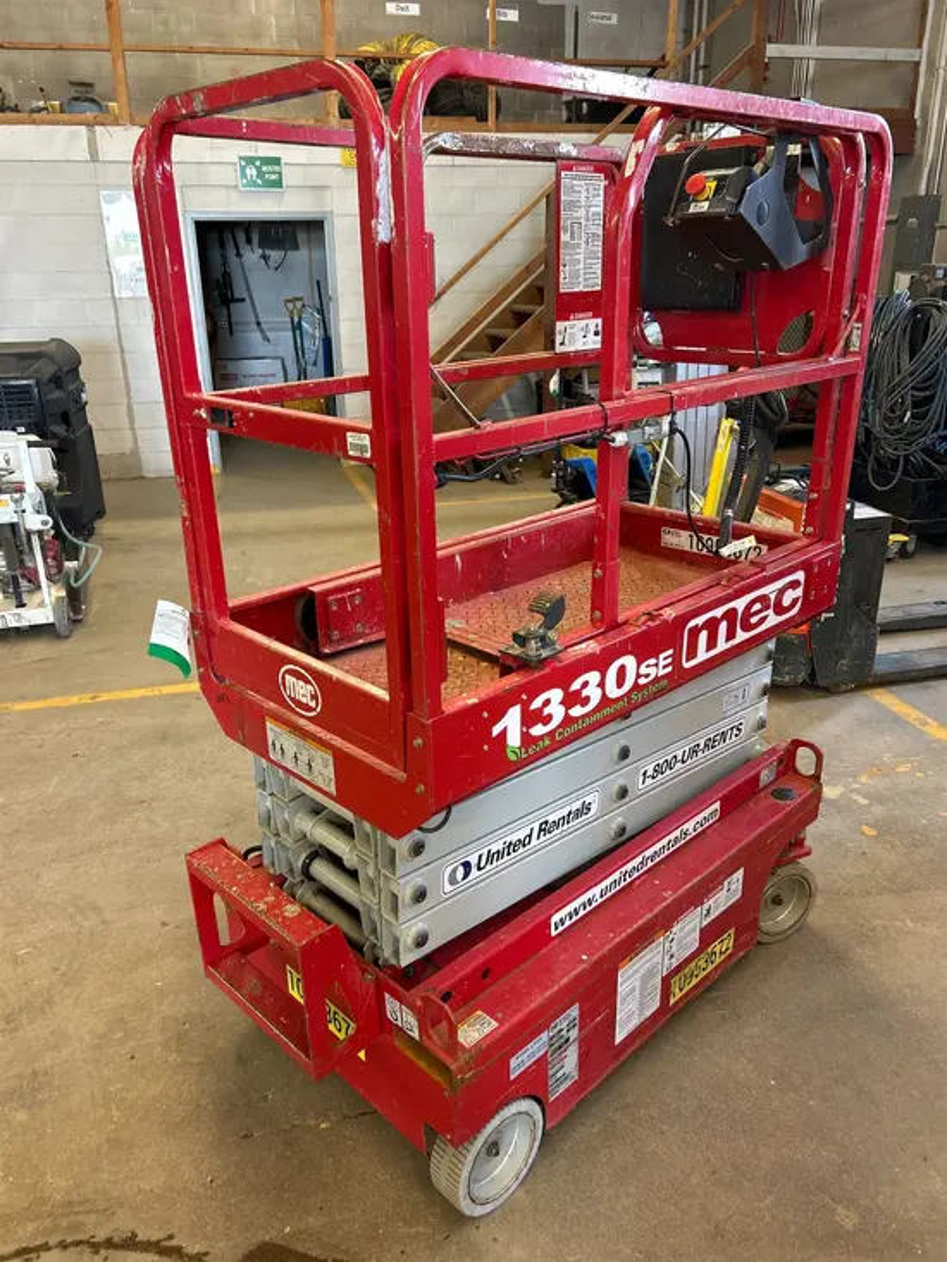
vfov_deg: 67.3
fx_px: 948
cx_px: 474
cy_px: 631
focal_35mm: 26
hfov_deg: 53.1
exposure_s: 1/60
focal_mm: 5.7
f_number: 1.5
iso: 160
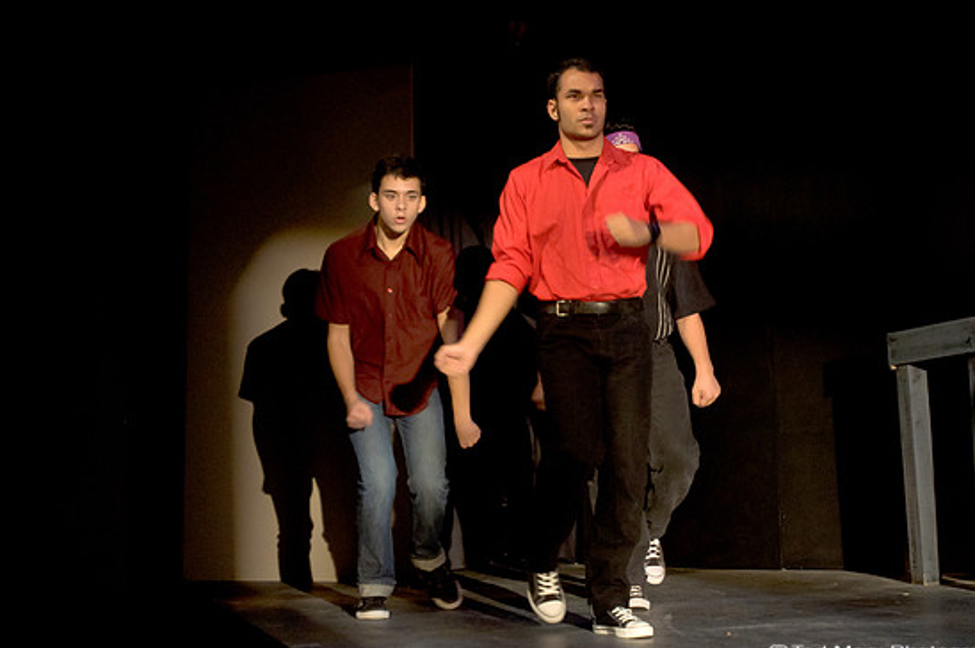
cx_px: 511
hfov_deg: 36.0
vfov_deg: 24.3
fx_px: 1502
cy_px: 314
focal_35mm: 56
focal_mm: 35
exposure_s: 1/100
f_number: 2.8
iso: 3200
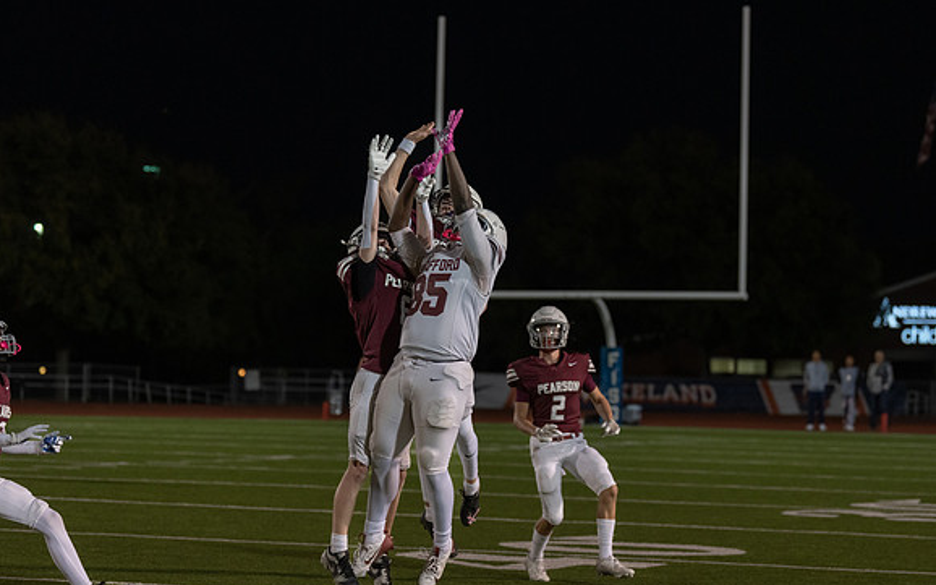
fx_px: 3111
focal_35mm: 122
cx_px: 465
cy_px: 292
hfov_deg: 17.1
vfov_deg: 10.7
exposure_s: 1/1000
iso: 1600
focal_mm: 98
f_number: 2.8
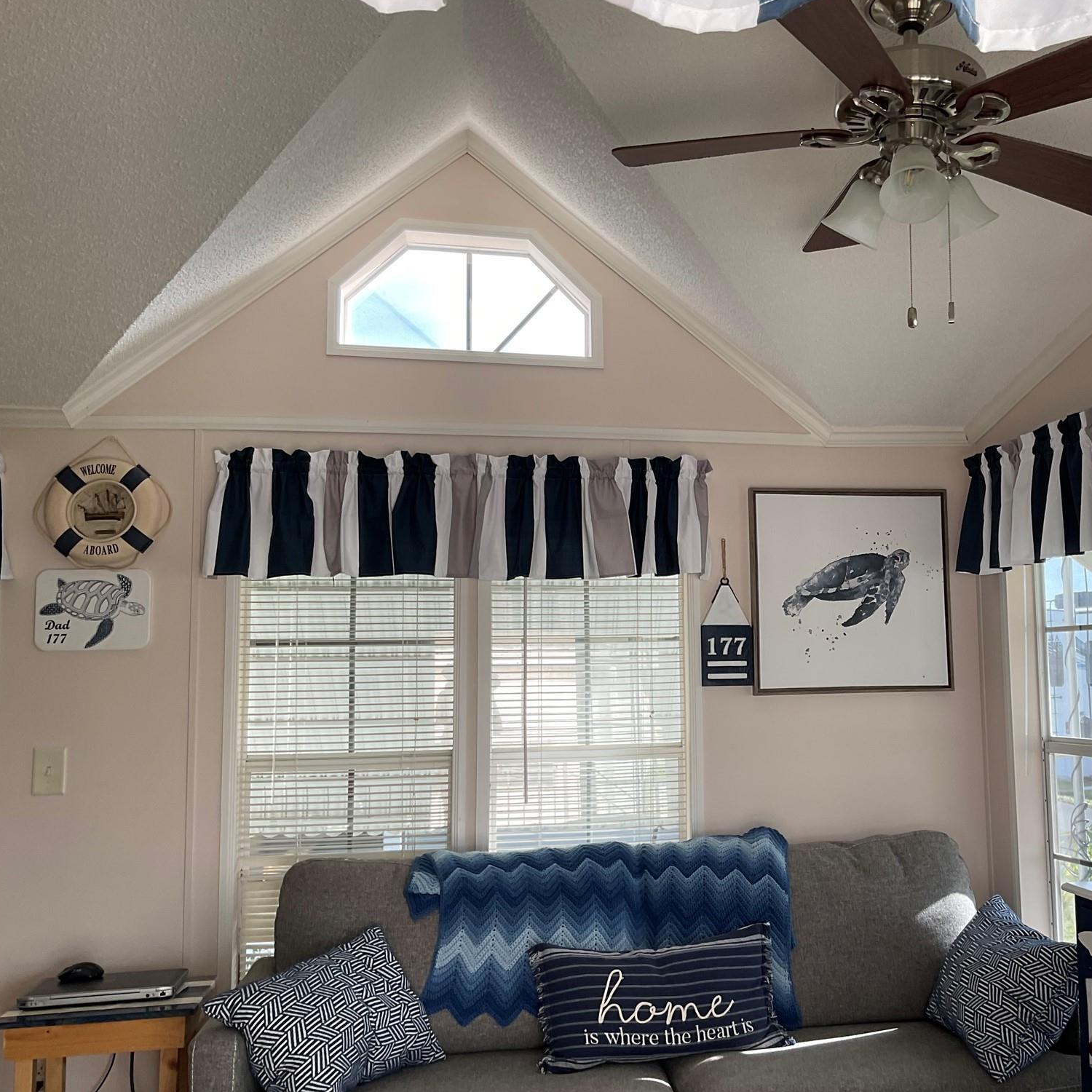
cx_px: 729
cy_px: 552
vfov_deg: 47.2
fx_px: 1249
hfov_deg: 46.5
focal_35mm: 35
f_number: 1.8
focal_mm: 3
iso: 20
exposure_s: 1/120
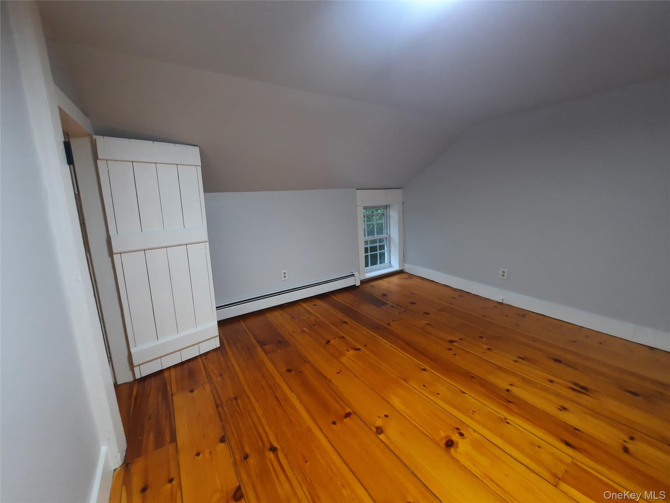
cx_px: 335
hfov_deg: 106.2
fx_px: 252
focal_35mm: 13
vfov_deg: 89.9
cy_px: 252
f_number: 2.2
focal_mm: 1.74
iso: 125
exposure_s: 1/40
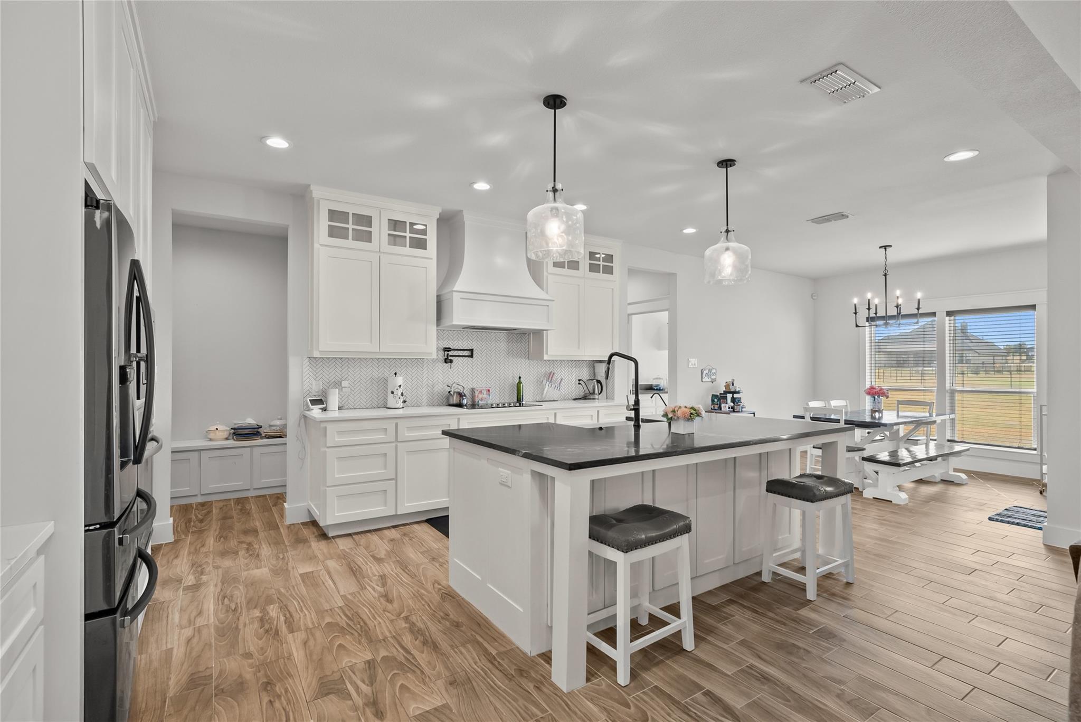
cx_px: 540
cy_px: 361
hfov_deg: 96.7
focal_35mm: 16
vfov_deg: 73.8
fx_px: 481
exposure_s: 1/3
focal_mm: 16
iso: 640
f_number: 8
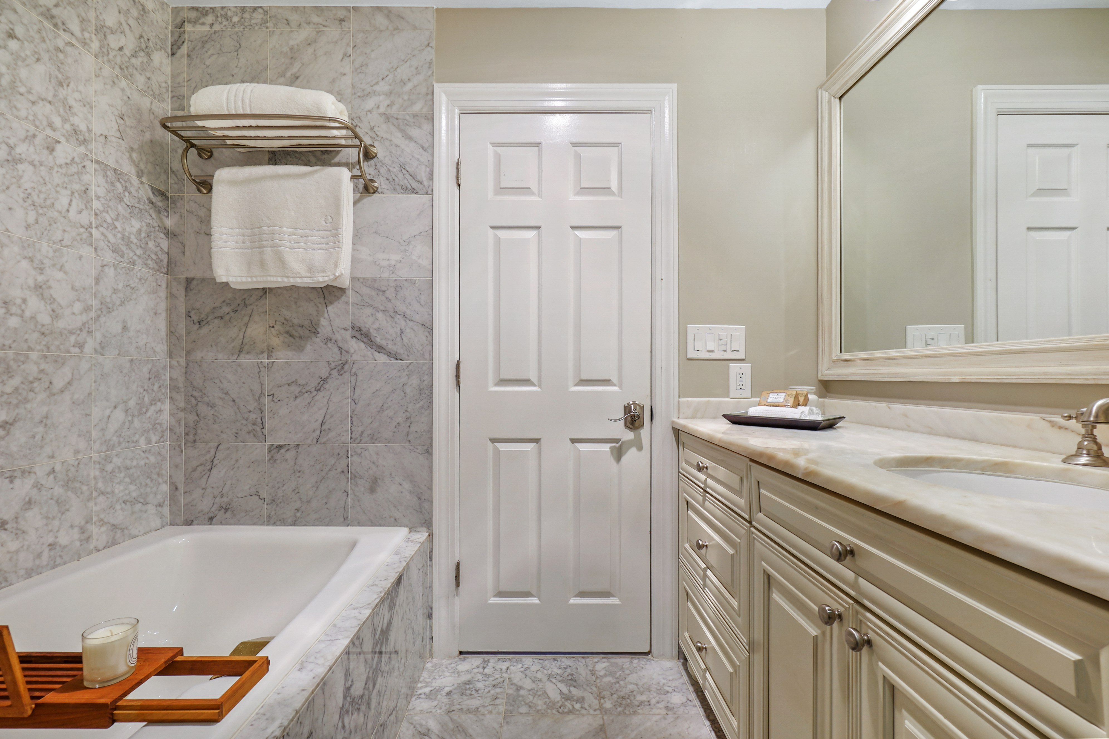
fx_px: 462
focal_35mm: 15
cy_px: 370
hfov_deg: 100.4
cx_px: 554
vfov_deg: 77.3
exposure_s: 1
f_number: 10
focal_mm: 10
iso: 100
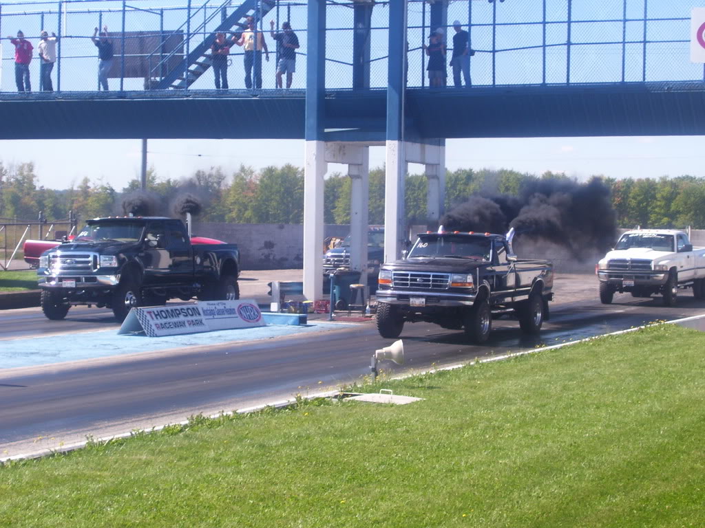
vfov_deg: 17.0
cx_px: 352
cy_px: 264
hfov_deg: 22.5
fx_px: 1772
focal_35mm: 87
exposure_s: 1/500
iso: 80
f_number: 4.3
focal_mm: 14.3
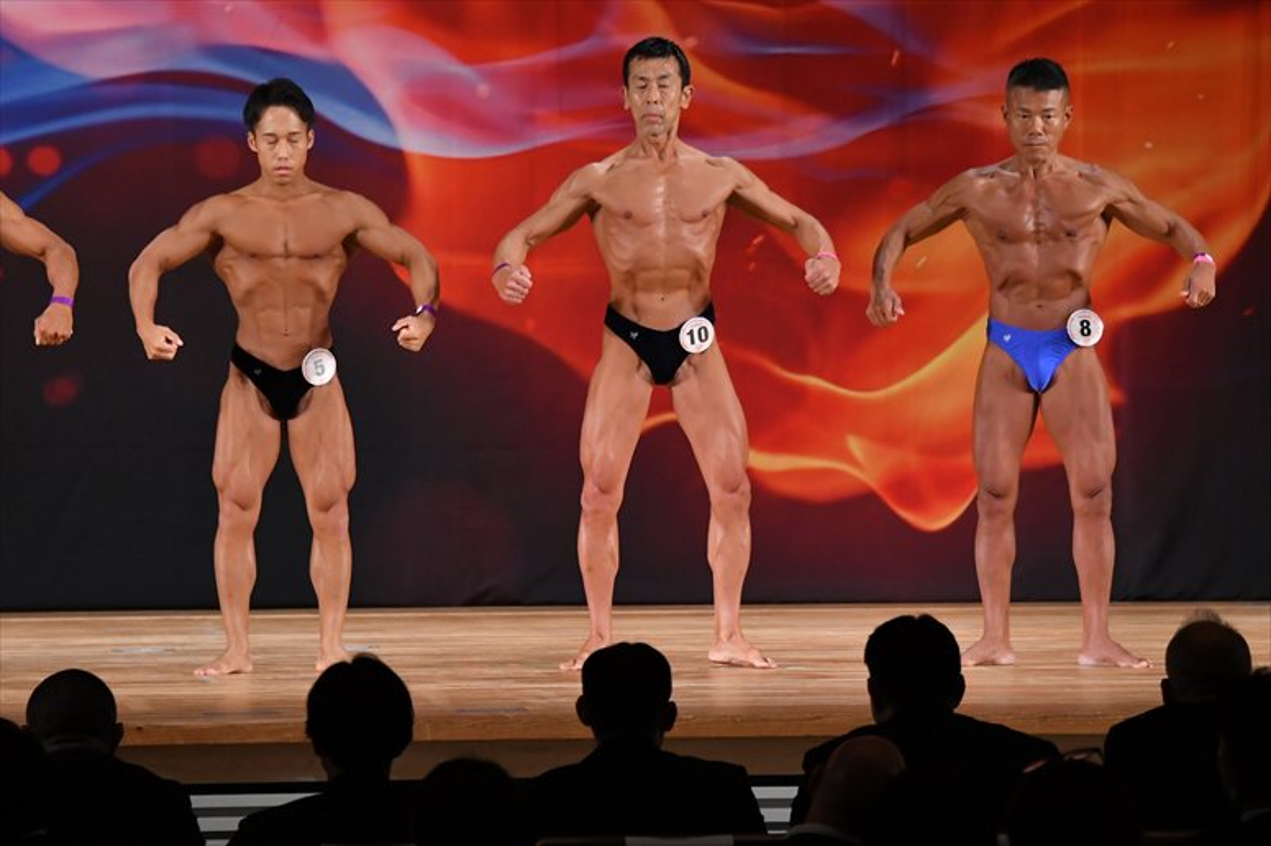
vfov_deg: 6.8
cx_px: 636
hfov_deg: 10.2
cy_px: 423
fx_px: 7128
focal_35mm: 202
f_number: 5.6
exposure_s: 1/400
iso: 3200
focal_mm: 135
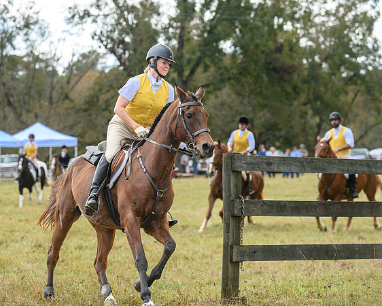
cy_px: 142
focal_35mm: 124
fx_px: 1401
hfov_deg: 15.5
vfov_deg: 12.5
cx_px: 168
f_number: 3.5
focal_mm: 101
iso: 640
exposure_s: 1/1000
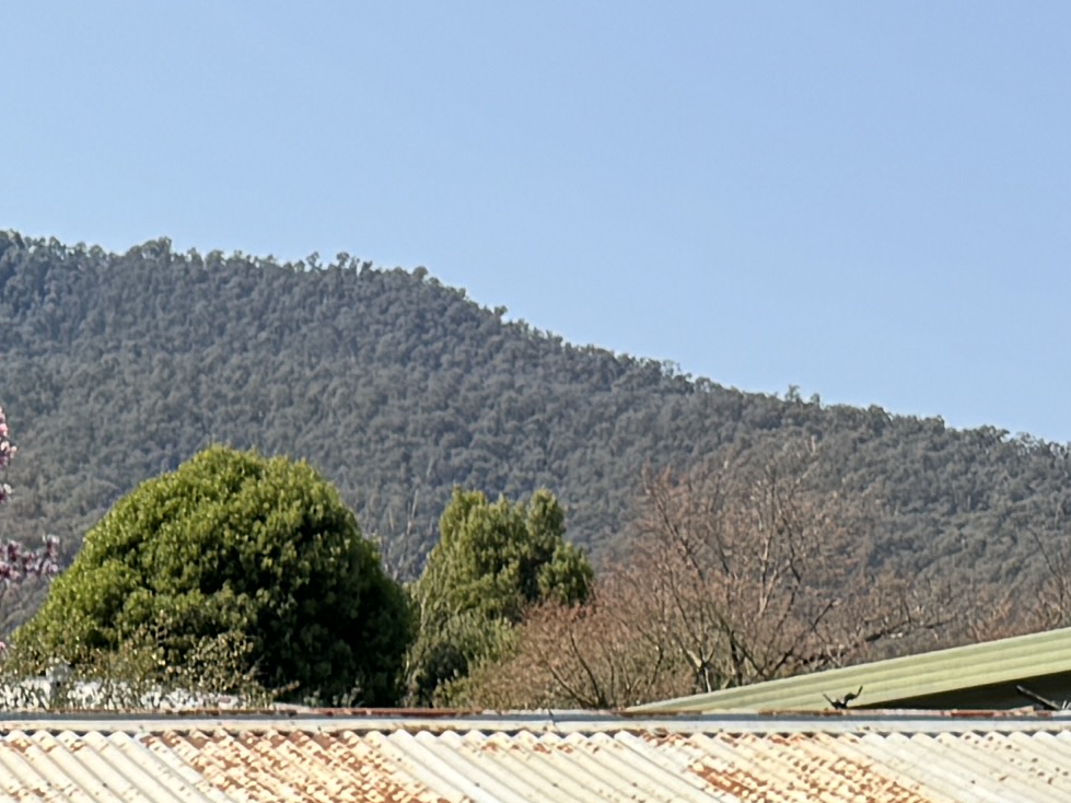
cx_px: -387
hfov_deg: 13.5
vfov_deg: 9.3
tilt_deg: -10.0
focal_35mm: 140
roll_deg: +0.3
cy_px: 2039
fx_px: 4331
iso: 80
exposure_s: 1/1637
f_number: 1.78
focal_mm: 6.76
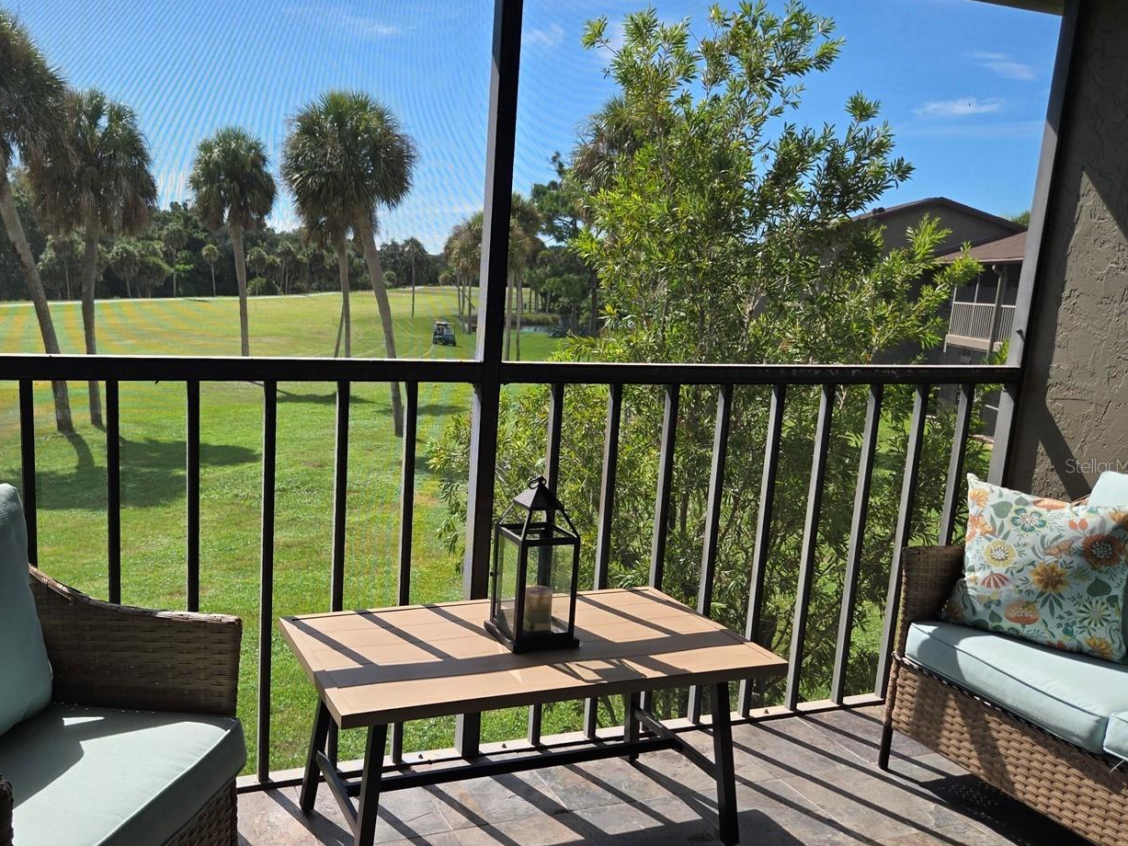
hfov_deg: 59.1
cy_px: 465
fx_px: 977
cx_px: 416
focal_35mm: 30
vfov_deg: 46.7
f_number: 1.8
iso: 64
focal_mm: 5.4
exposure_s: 1/2921
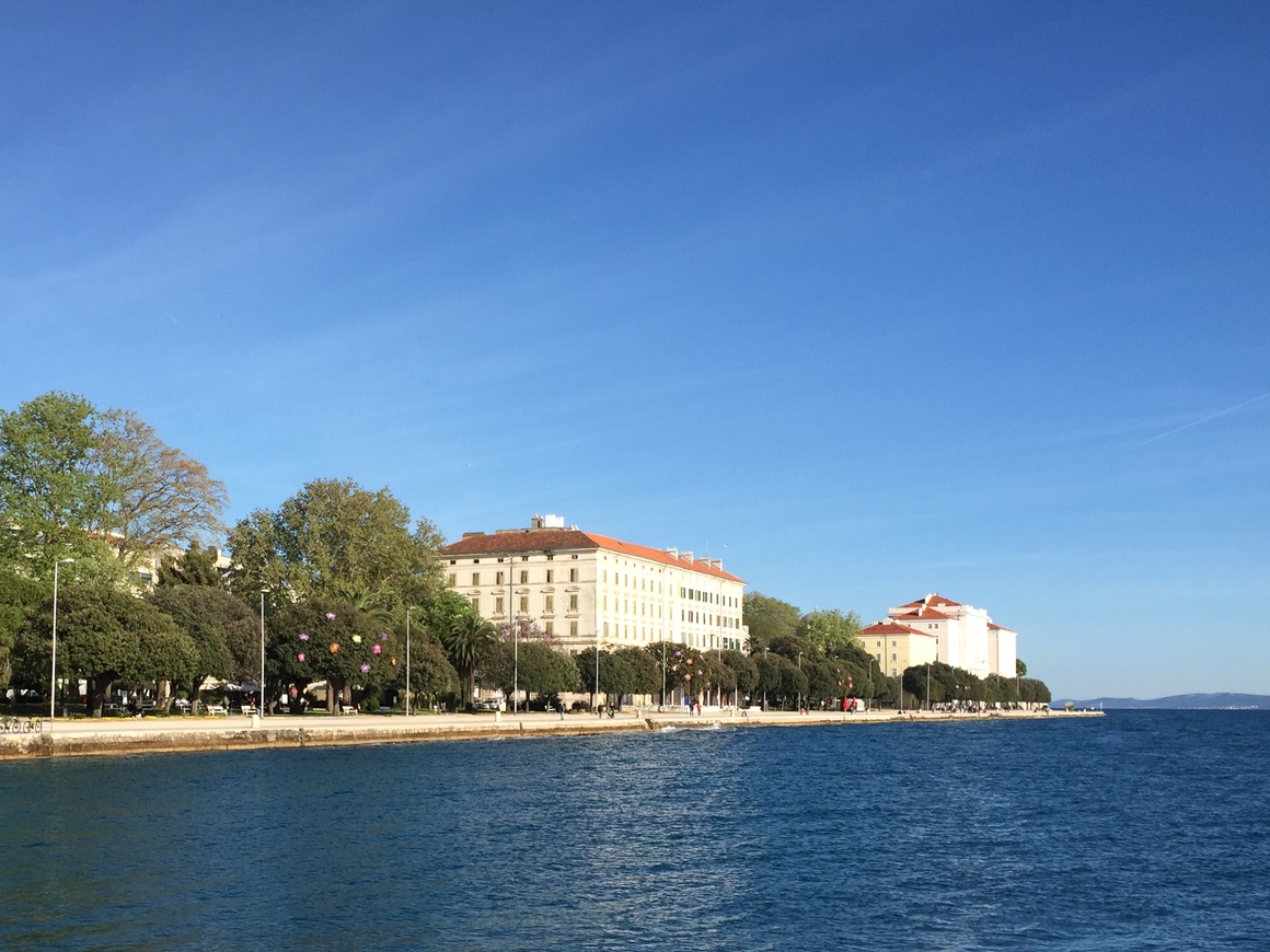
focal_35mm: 40
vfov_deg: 35.6
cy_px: 639
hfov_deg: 45.9
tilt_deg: +2.8
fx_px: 1468
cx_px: 405
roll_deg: +0.0
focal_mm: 4.15
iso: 32
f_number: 2.2
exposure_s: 1/2083
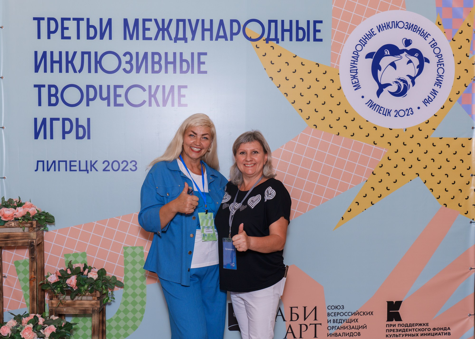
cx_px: 232
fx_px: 594
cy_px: 170
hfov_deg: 43.6
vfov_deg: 31.9
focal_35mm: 44
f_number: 4
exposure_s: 1/160
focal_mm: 42
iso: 320
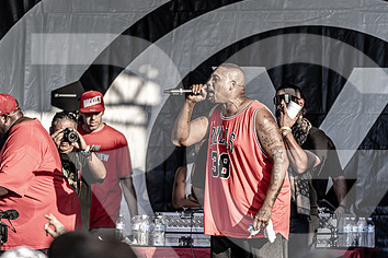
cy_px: 129
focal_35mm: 370
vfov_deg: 3.7
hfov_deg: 5.6
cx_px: 183
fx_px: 3987
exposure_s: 1/1600
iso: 100
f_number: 2.8
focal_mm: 200
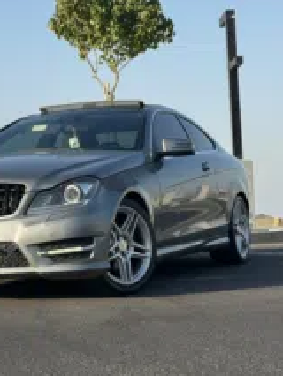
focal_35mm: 90
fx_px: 980
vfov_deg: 21.7
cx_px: 57
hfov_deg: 16.3
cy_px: 139
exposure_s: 1/3731
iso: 80
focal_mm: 6.86
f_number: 1.78
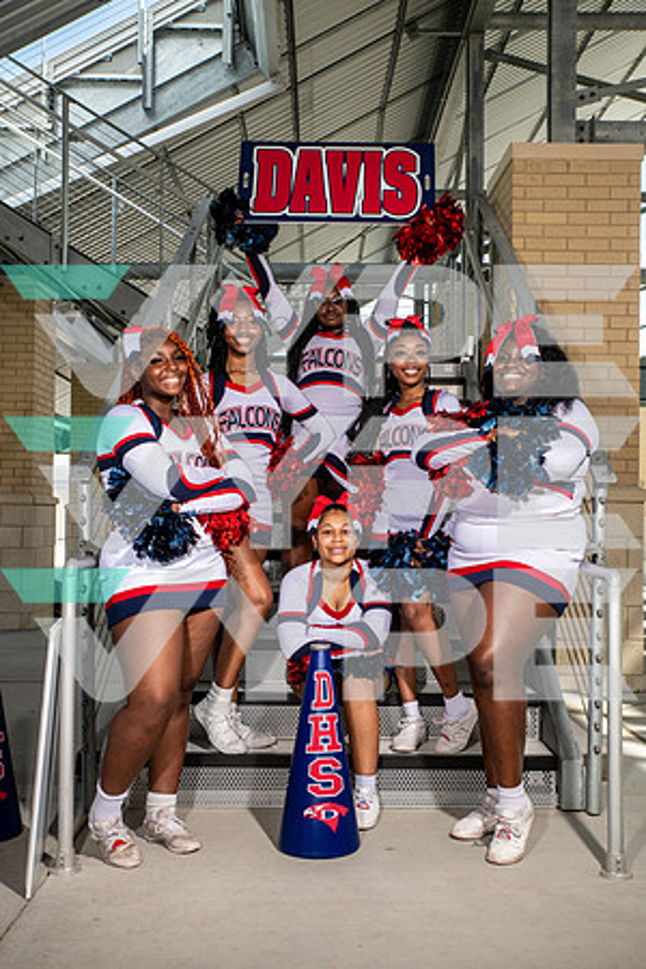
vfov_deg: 48.5
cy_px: 484
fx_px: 1077
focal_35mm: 40
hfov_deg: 33.4
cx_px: 323
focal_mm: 40
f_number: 7.1
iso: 200
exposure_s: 1/320
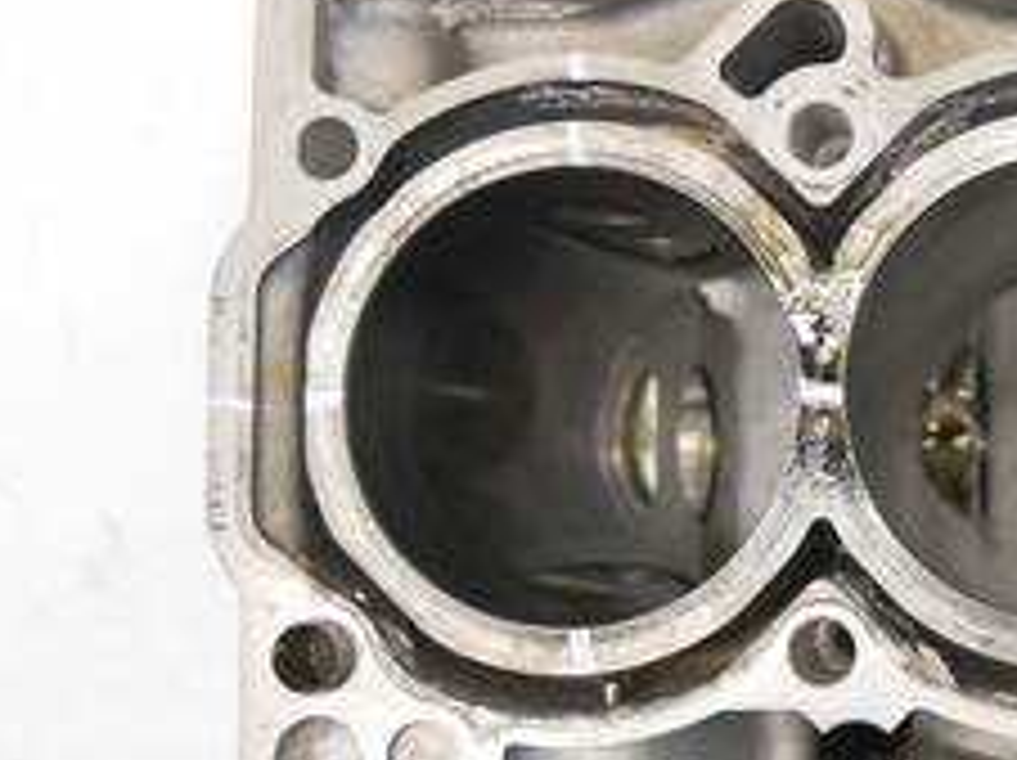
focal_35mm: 51
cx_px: 1066
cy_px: 382
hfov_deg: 33.6
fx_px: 1497
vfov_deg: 28.5
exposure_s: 1/60
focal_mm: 12
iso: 640
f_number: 3.5
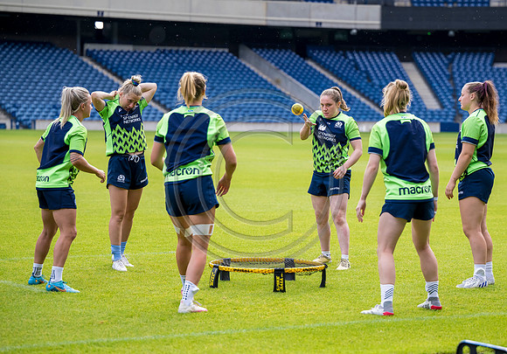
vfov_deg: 11.7
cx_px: 307
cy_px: 192
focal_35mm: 120
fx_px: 1721
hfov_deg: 16.7
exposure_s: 1/1250
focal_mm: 101
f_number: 3.2
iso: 800
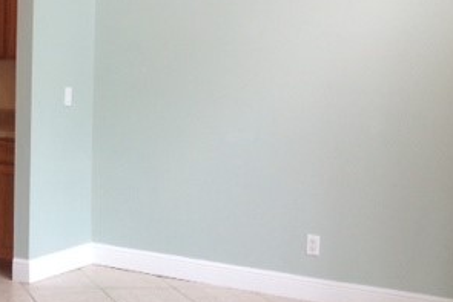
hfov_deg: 24.2
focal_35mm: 79
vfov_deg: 17.2
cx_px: -32
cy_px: 89
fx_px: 995
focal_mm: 4.28
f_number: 2.4
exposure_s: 1/60
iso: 64
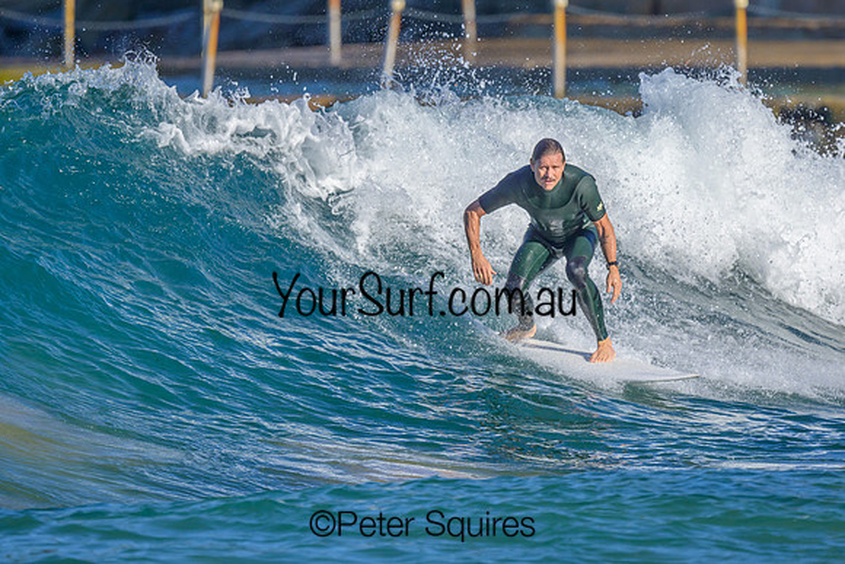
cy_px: 250
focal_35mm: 1097
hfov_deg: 1.9
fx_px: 25756
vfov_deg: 1.3
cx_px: 485
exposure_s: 1/2000
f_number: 6.3
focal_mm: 800
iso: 400
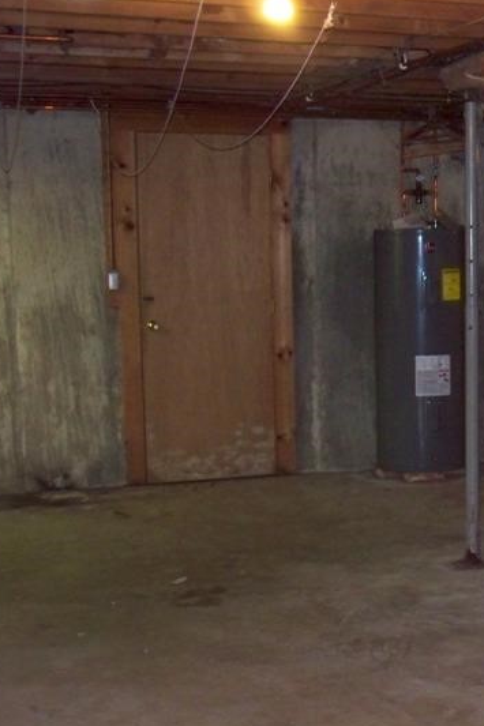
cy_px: 428
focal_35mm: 70
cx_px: 678
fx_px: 1412
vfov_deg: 28.8
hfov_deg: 17.8
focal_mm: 7.54
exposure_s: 1/30
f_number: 2.8
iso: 400
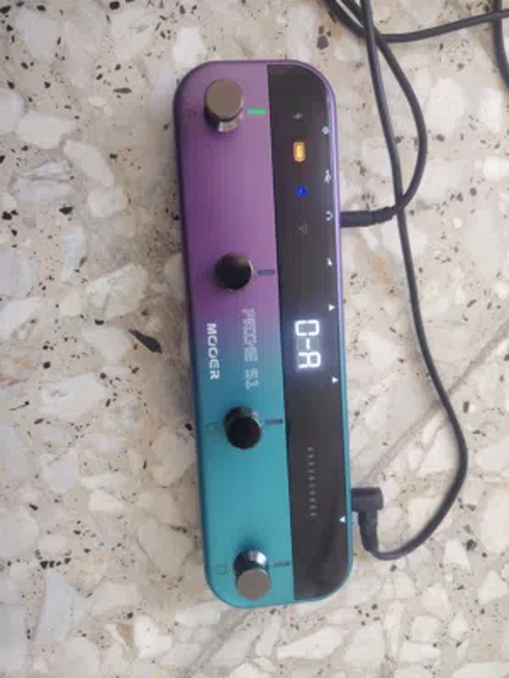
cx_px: 254
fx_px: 471
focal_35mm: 24
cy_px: 339
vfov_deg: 71.6
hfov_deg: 56.8
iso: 294
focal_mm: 5.25
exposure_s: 1/50
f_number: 1.75
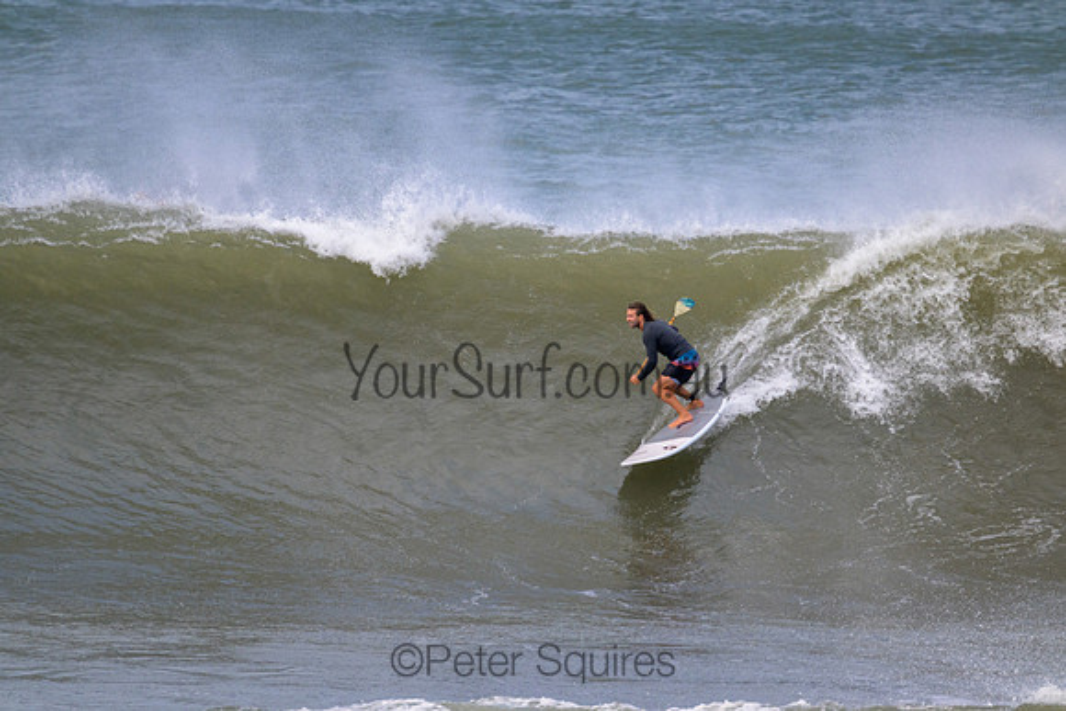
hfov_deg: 2.6
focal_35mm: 800
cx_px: 533
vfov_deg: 1.7
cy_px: 356
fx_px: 23693
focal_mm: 800
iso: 1400
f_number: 11
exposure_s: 1/2000
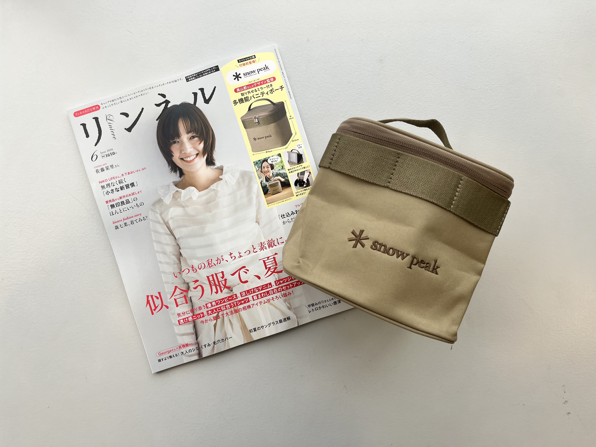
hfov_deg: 67.3
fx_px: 448
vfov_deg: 53.1
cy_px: 224
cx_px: 298
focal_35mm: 26
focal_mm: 5.1
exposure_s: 1/440
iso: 50
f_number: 1.6
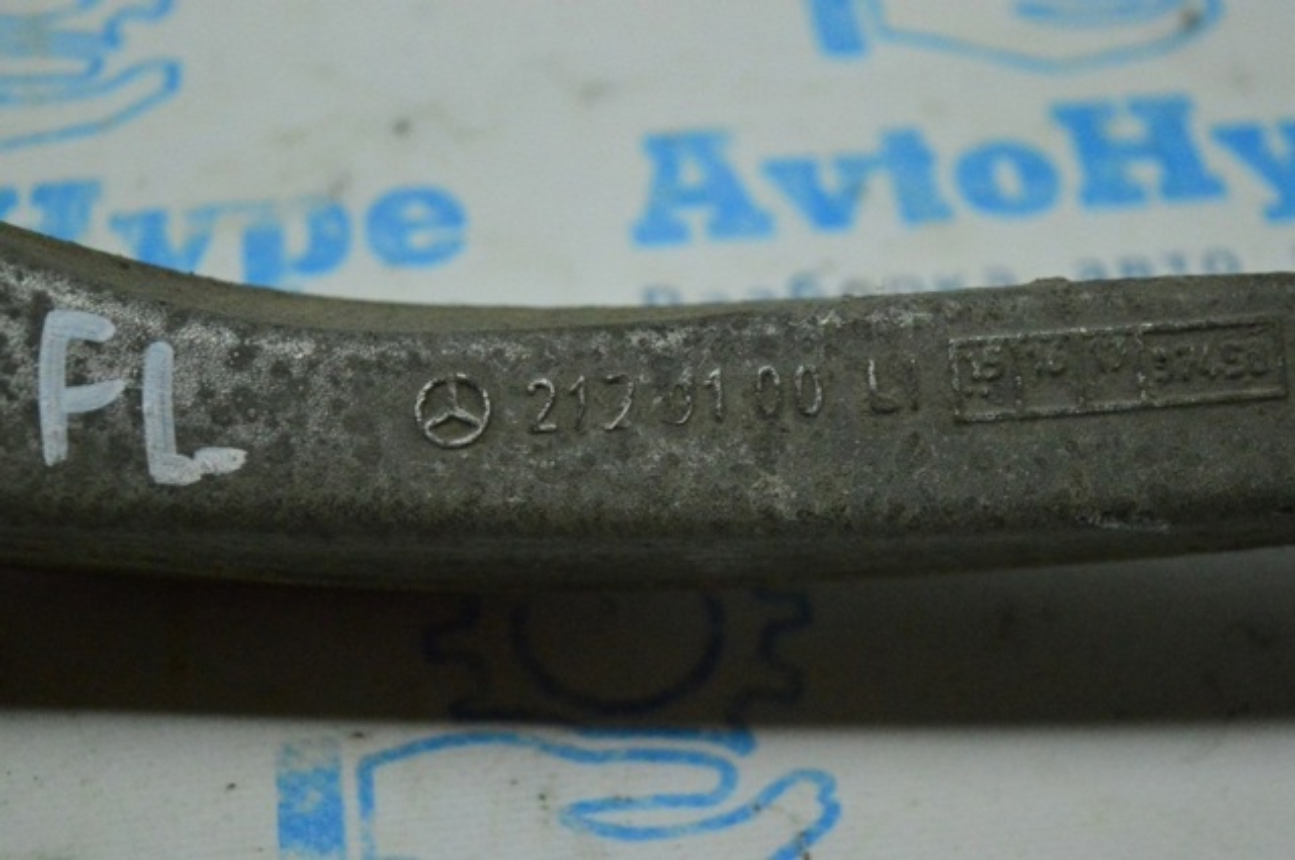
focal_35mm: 69
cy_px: 430
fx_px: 2479
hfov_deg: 29.3
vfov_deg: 19.7
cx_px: 648
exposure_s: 1/1000
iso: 6400
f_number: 5
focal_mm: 46
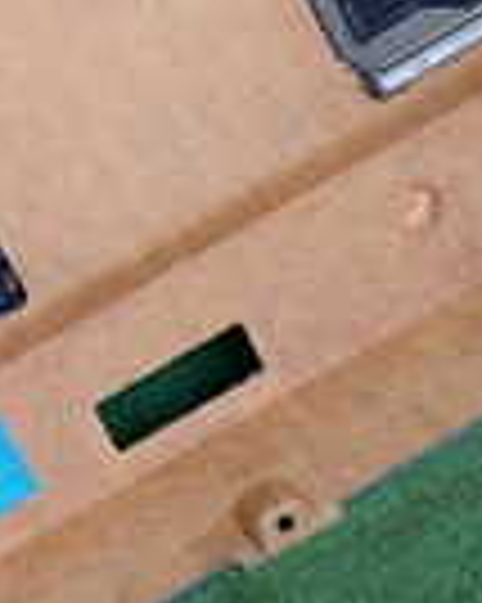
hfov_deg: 13.3
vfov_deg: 17.6
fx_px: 1946
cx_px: -243
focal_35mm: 109
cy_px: 396
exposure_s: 1/125
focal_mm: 4.5
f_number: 2
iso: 125
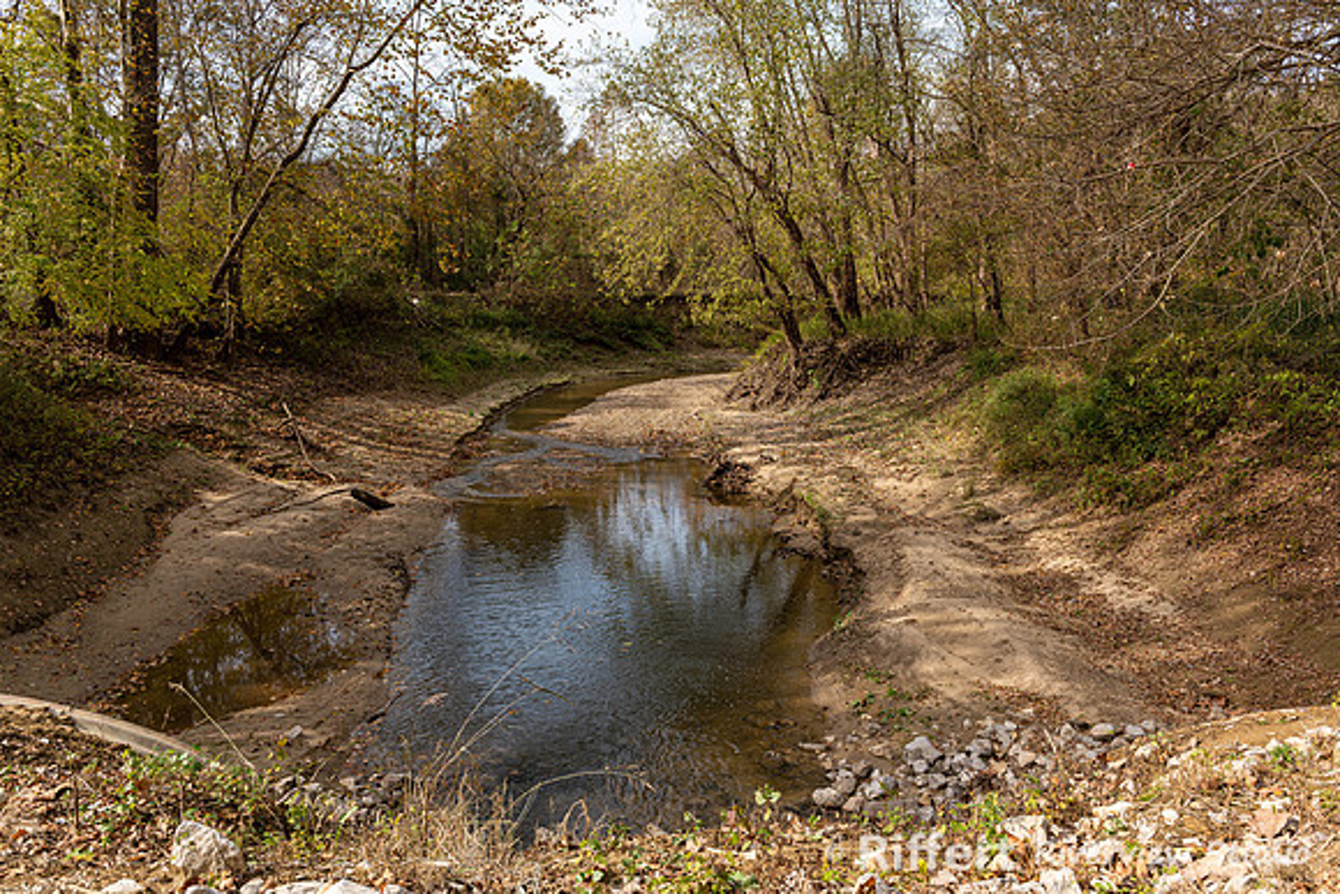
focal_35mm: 29
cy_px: 447
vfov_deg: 45.0
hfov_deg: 63.6
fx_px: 1080
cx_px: 670
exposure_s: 1/160
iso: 100
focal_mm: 29
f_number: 8
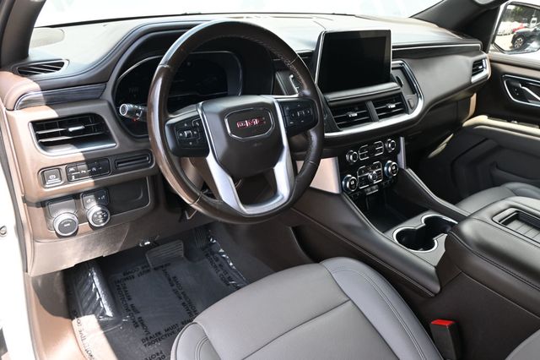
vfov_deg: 45.6
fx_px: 427
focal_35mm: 28
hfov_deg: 64.6
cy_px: 180
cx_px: 270
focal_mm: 19
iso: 400
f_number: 3.8
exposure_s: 1/200
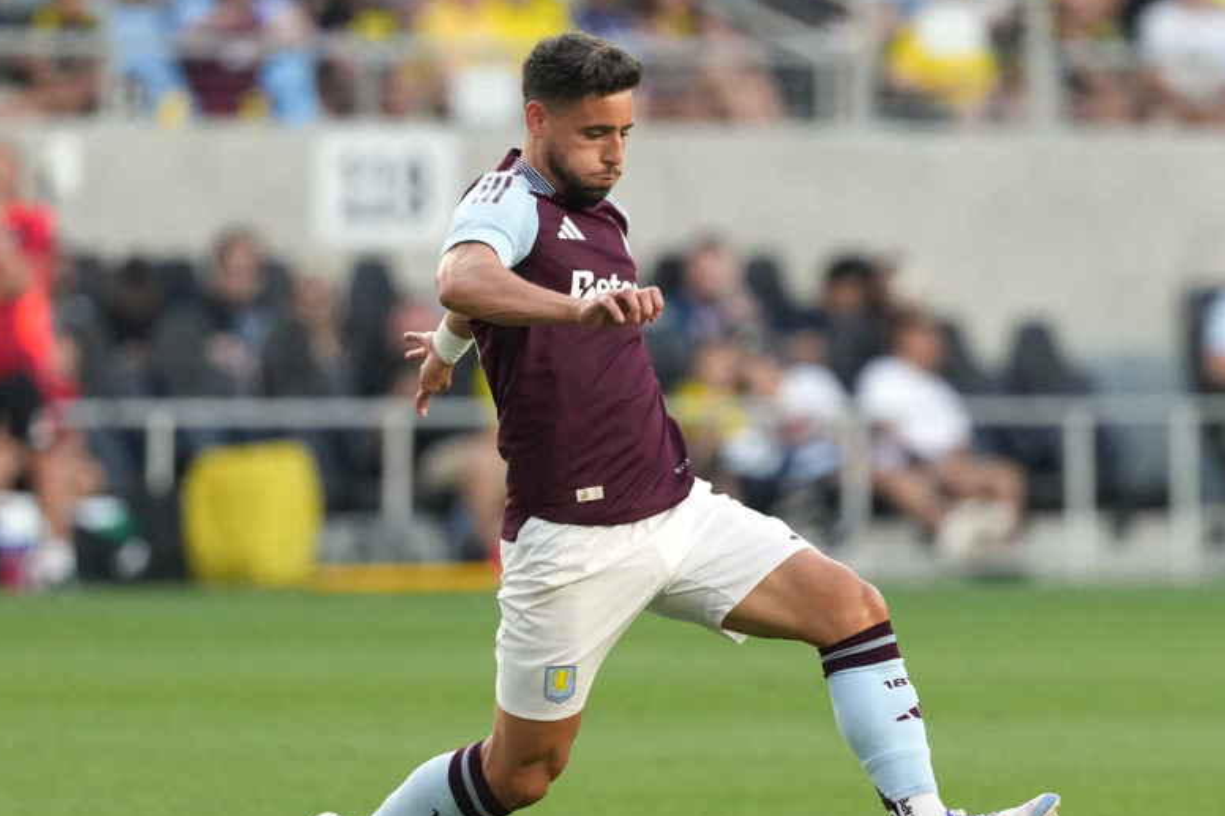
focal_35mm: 396
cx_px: 606
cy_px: 530
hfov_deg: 5.2
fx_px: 13471
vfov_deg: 3.5
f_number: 3.2
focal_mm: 300
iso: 2500
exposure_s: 1/2000
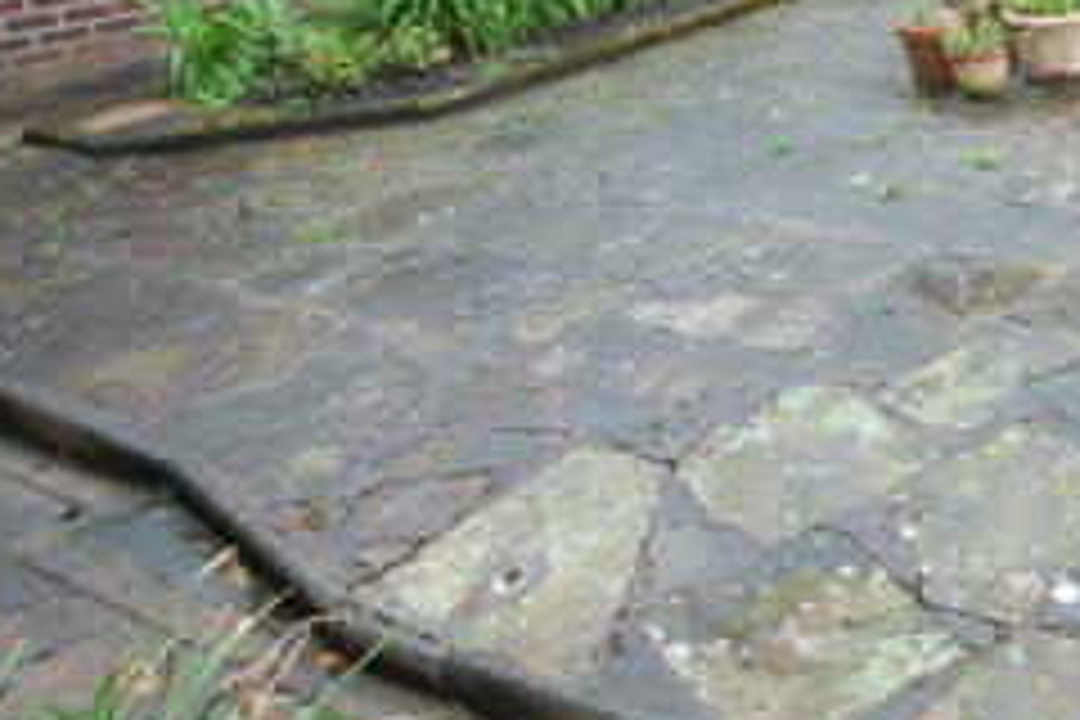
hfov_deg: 40.1
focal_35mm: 41
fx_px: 1230
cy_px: 36
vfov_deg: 30.8
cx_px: 1138
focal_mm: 10
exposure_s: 1/25
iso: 400
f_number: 7.1
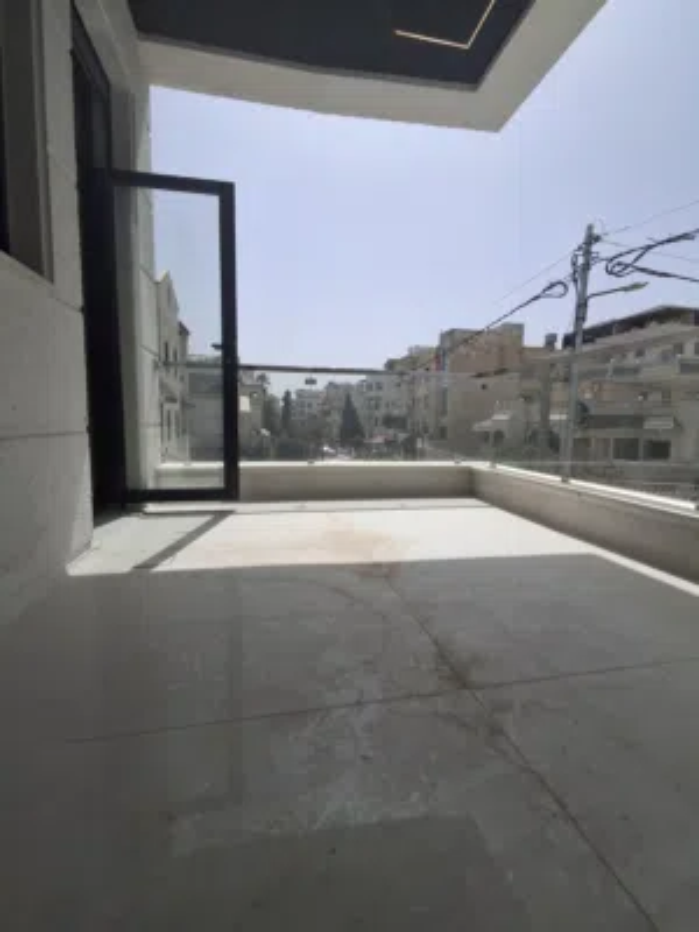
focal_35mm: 16
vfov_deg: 94.5
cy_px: 466
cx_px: 350
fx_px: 431
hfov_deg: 78.1
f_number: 2.2
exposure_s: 1/2747
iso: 40
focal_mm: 1.64
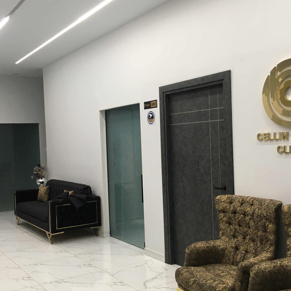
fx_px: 390
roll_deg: +3.4
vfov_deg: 40.9
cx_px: 118
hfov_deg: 40.8
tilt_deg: -1.8
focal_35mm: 41
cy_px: 156
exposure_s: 1/30
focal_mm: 4.15
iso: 32
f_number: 2.2
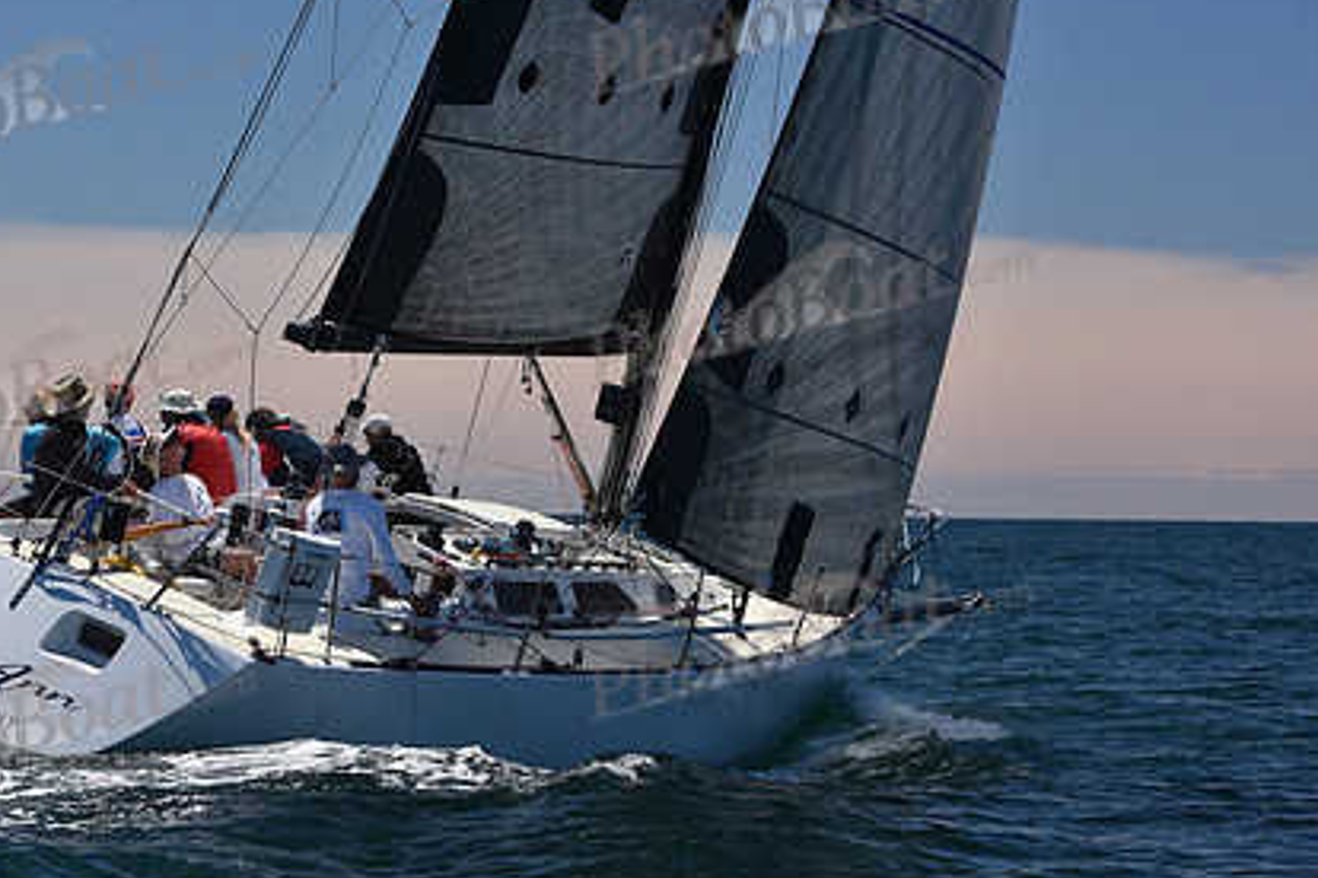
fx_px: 4722
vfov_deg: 10.6
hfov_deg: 15.8
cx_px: 423
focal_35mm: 129
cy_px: 517
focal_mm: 92
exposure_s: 1/800
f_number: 7.1
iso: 250
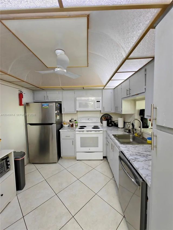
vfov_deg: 102.1
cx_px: 86
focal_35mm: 14
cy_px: 115
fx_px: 93
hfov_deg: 85.7
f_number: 2.2
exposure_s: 1/20
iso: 250
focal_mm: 2.62
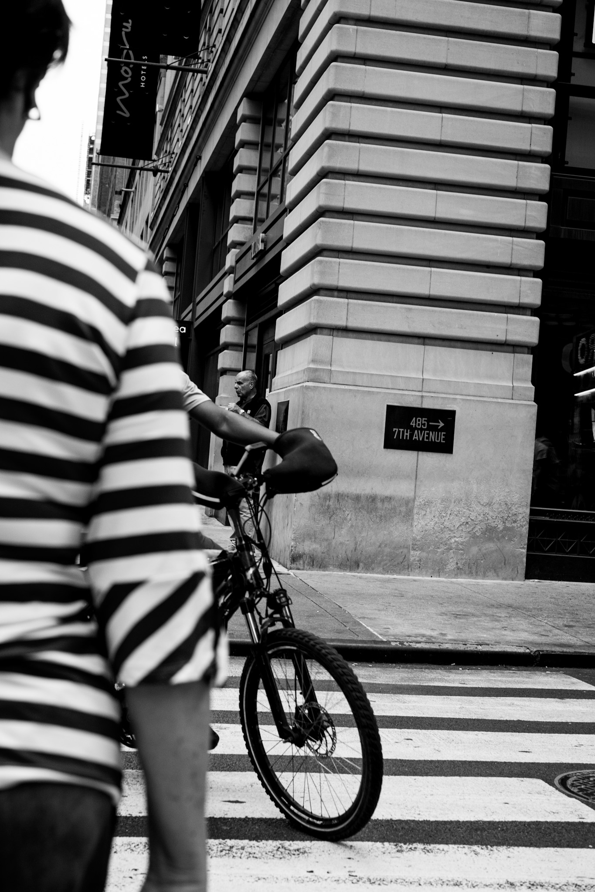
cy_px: 446
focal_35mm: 53
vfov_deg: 37.5
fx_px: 1314
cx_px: 298
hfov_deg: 25.5
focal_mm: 35
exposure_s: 1/550
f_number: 4.5
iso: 500
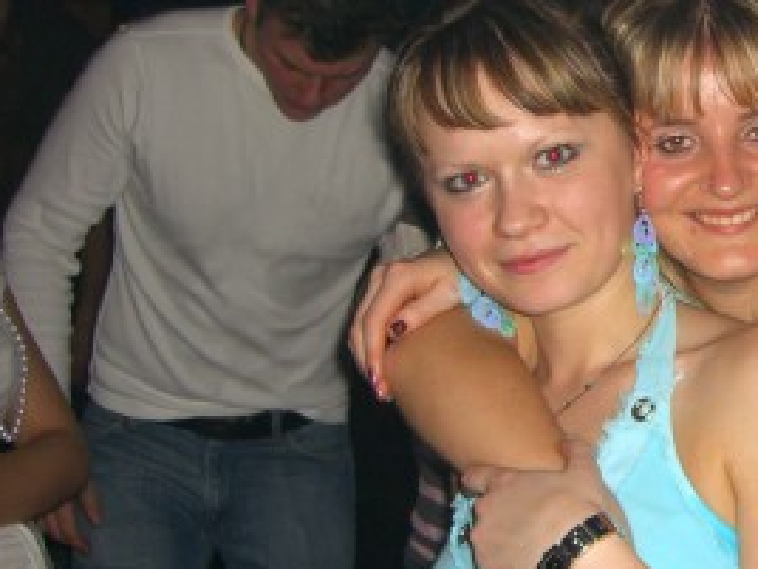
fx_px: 1861
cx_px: 800
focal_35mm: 85
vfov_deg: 17.4
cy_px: 229
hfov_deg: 22.0
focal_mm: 7.9
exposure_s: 1/60
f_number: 2.8
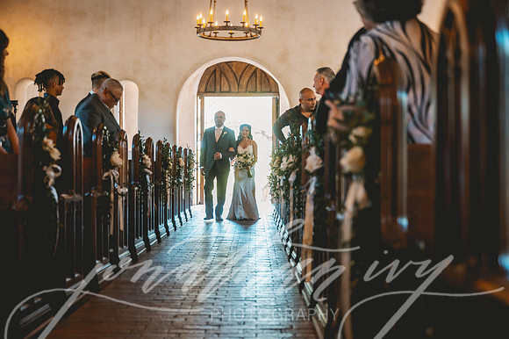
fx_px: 735
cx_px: 254
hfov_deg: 38.2
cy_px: 170
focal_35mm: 52
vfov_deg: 26.0
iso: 1600
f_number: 2.8
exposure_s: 1/200
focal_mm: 52
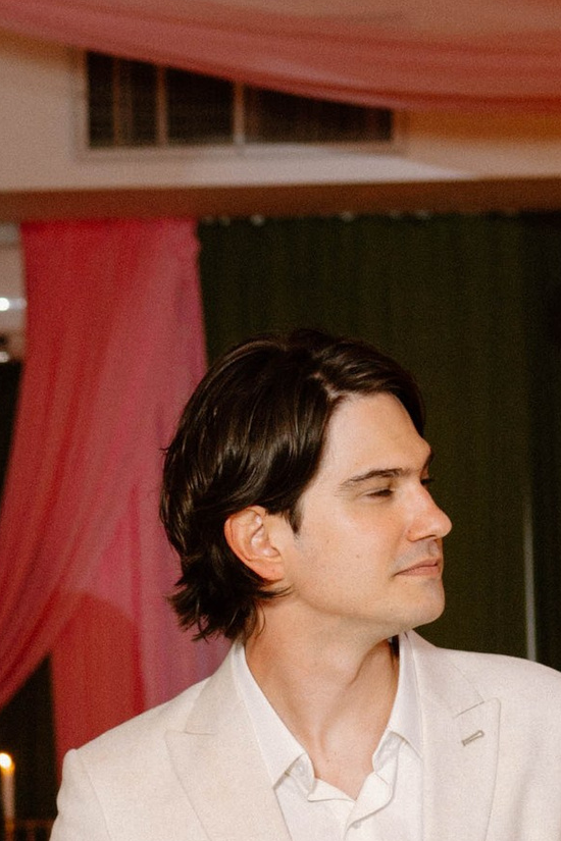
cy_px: 985
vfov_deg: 12.3
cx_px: 23
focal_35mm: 163
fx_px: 3810
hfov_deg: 8.4
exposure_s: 1/160
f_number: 2.8
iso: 400
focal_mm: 35
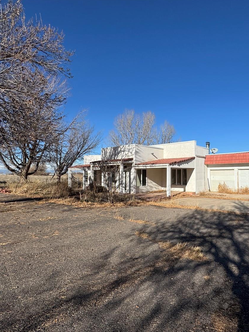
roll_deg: +0.4
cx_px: 182
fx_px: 192
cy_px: 165
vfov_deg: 81.7
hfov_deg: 62.7
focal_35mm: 20
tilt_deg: +1.6
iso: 50
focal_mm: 2.22
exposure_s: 1/3906
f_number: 2.2
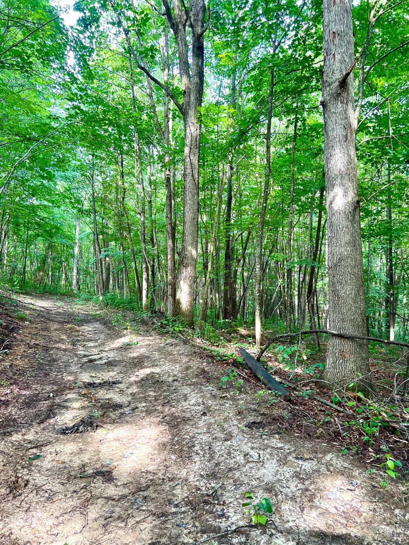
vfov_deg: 67.3
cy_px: 272
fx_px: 410
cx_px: 204
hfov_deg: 53.1
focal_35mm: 26
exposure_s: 1/110
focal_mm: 5.7
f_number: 1.5
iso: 125
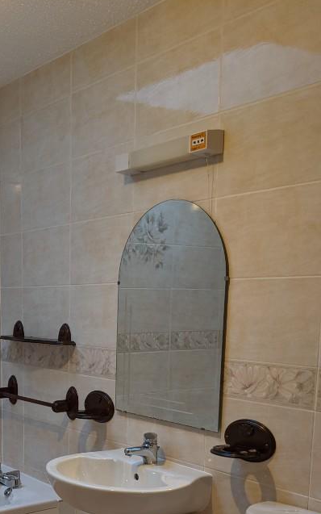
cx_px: 37
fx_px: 644
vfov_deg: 41.7
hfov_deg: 27.1
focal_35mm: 46
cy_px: 407
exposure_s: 1/25
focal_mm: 4.44
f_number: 1.8
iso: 61
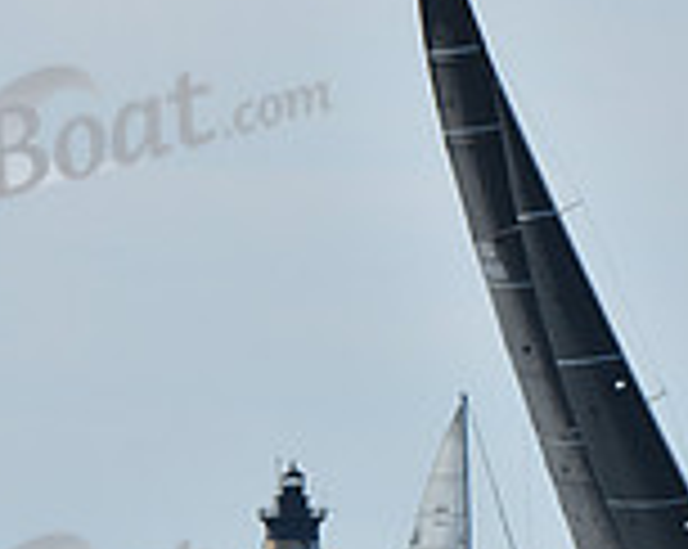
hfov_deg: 2.7
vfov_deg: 2.2
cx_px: 567
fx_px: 14479
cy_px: 331
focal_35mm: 712
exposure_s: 1/640
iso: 250
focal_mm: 200
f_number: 13
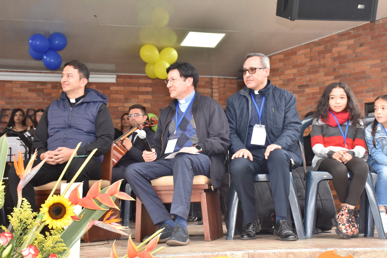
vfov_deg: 21.6
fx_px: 677
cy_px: 129
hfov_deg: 31.9
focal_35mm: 63
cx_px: 194
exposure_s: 1/60
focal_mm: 42
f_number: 7.1
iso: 400
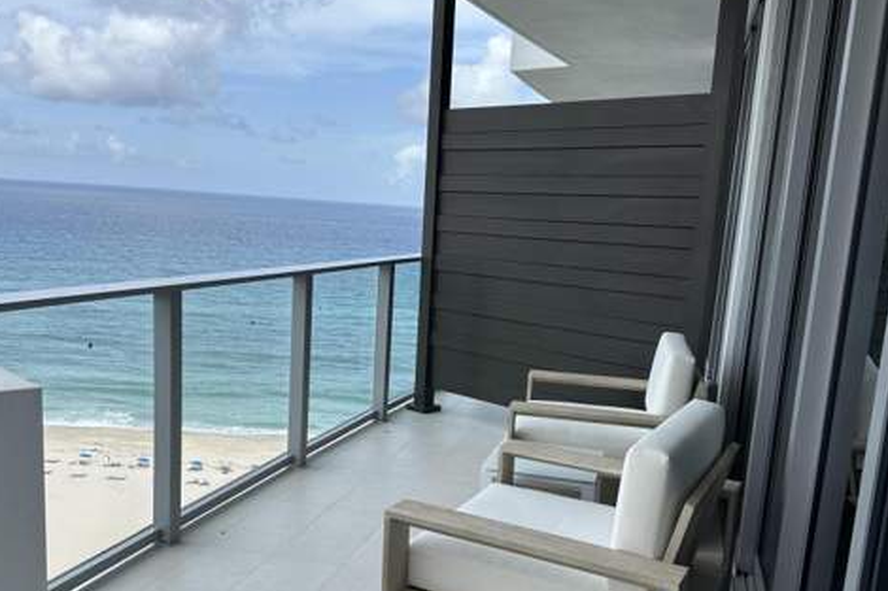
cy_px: 366
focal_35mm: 34
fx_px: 838
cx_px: 442
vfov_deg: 38.6
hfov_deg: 55.8
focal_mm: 6.86
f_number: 1.78
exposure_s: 1/2660
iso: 80
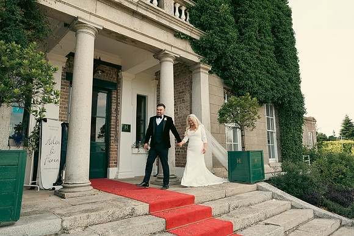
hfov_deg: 73.7
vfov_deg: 53.2
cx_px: 177
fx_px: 236
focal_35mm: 24
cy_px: 118
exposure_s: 1/320
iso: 125
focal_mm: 24
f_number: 3.5
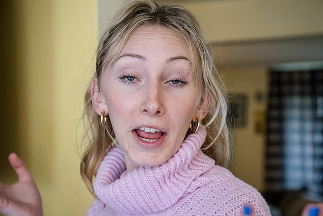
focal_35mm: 70
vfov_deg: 19.5
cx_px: 162
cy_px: 108
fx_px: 628
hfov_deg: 28.8
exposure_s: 1/160
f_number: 5
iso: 5600
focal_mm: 70
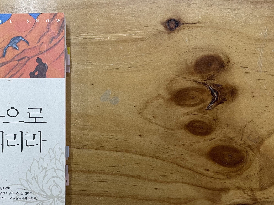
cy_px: 127
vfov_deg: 36.6
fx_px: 309
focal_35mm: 39
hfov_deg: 46.5
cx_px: 75
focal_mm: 4.2
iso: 160
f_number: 1.6
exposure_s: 1/60
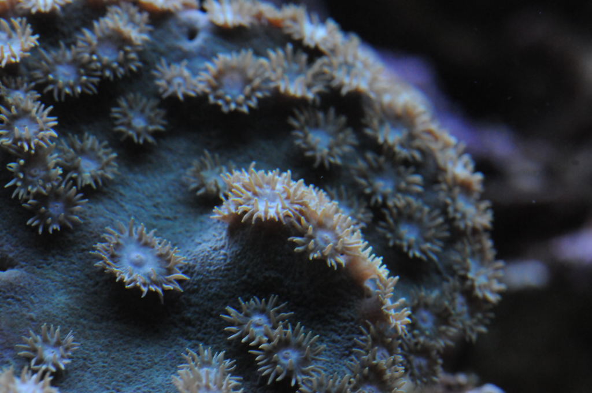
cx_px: 296
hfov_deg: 13.1
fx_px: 2587
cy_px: 196
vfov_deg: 8.7
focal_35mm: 158
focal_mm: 105
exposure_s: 1/320
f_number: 9
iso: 3200
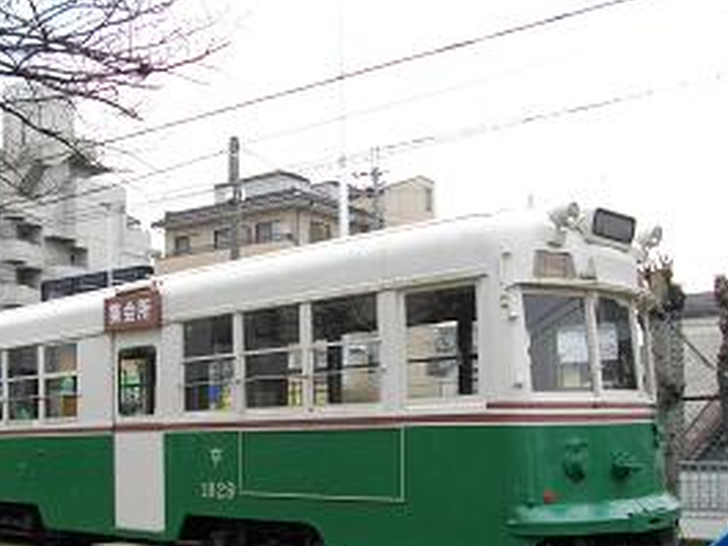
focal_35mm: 47
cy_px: 392
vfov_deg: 30.5
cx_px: 287
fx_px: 989
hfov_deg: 40.2
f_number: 2.9
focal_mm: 5.7
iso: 100
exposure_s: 1/400
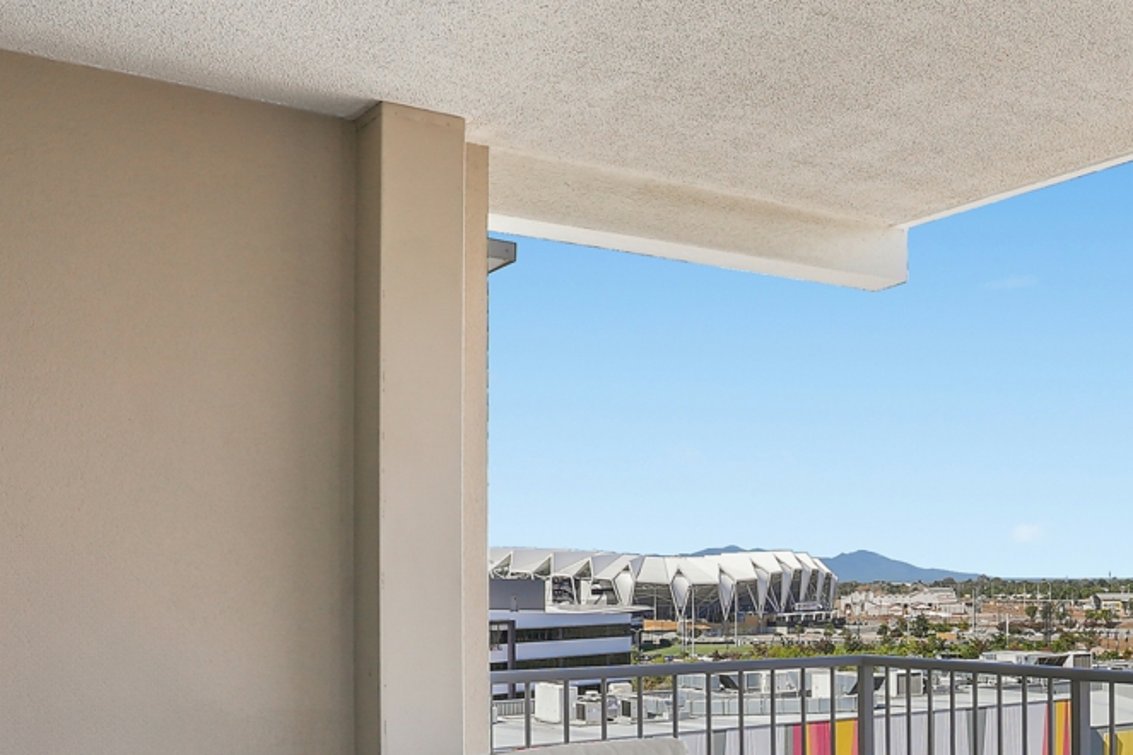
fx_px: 1290
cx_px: 1124
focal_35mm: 41
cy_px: 692
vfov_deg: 31.0
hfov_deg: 41.5
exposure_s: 1/80
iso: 200
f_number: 11
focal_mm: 17
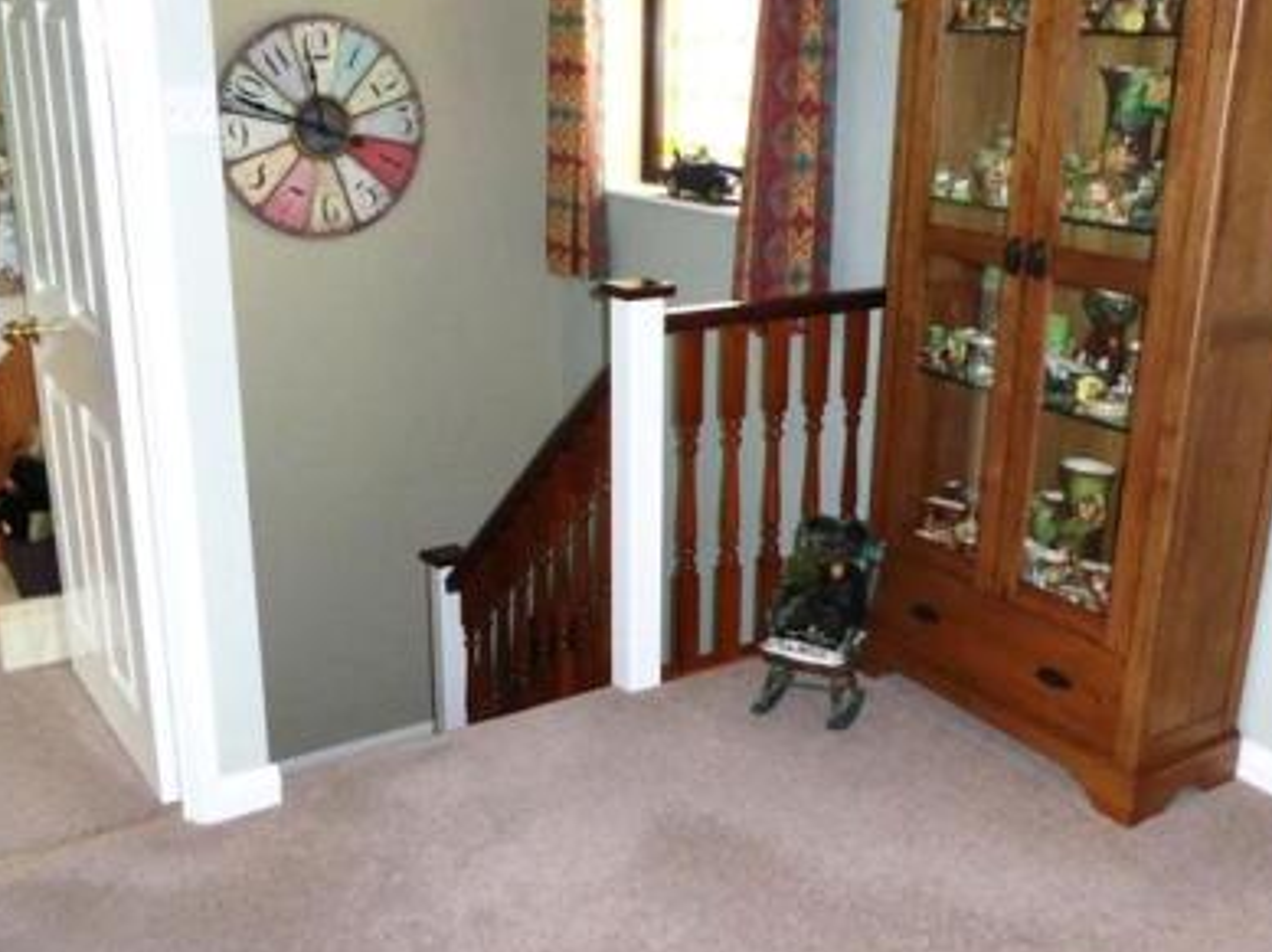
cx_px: 652
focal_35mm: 36
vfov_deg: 39.6
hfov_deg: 51.4
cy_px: 450
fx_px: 1322
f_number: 4.5
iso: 800
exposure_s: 1/60
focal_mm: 4.3
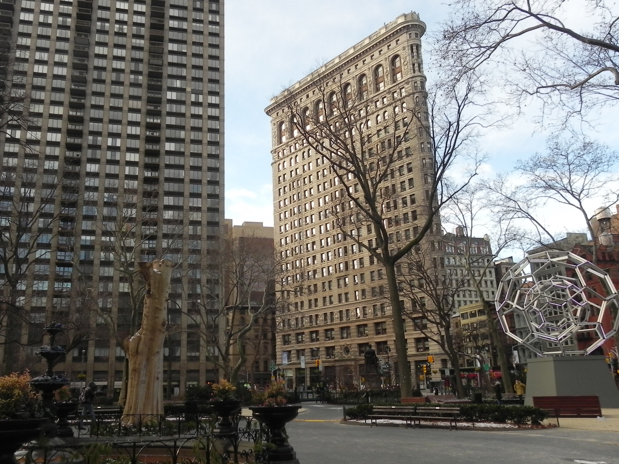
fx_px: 572
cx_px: 265
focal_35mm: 32
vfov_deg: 44.1
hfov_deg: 56.6
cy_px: 221
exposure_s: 1/212
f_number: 5.6
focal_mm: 4.6
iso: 160
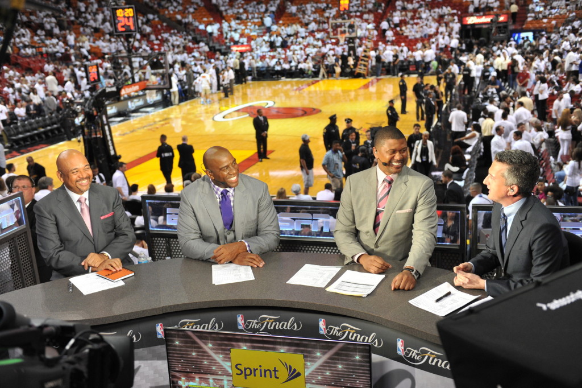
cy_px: 194
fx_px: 646
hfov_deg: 48.5
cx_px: 291
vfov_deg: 33.4
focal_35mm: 40
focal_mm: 40
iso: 1250
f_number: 3.5
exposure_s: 1/250
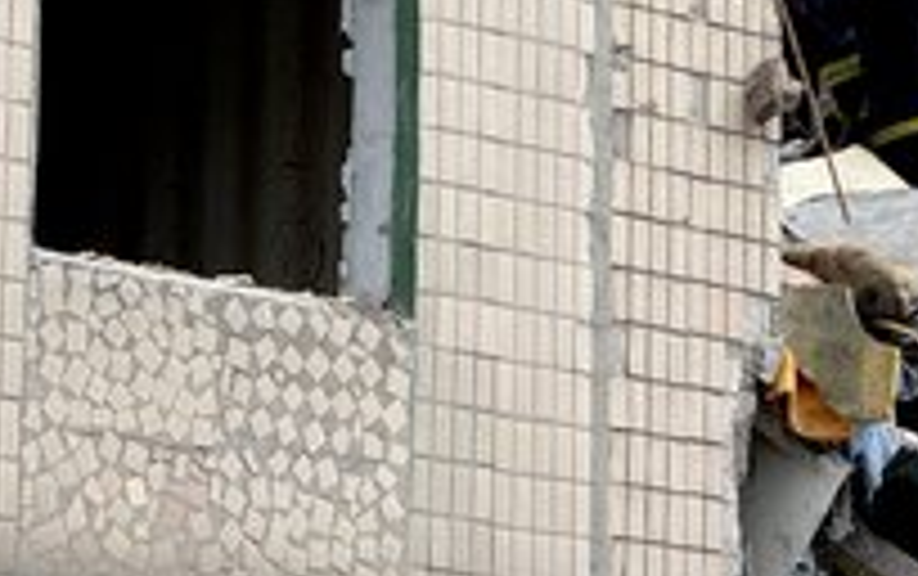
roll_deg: -0.5
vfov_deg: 5.3
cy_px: 0
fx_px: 6236
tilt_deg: +12.1
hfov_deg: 8.4
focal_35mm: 249
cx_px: 801
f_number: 2.8
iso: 50
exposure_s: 1/106
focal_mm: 15.66
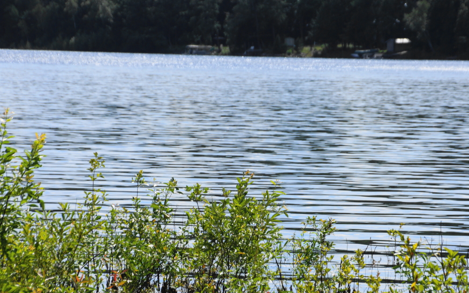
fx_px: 3247
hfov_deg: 8.3
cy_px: 179
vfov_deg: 5.2
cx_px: 277
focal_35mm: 254
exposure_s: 1/250
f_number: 9
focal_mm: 130
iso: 100
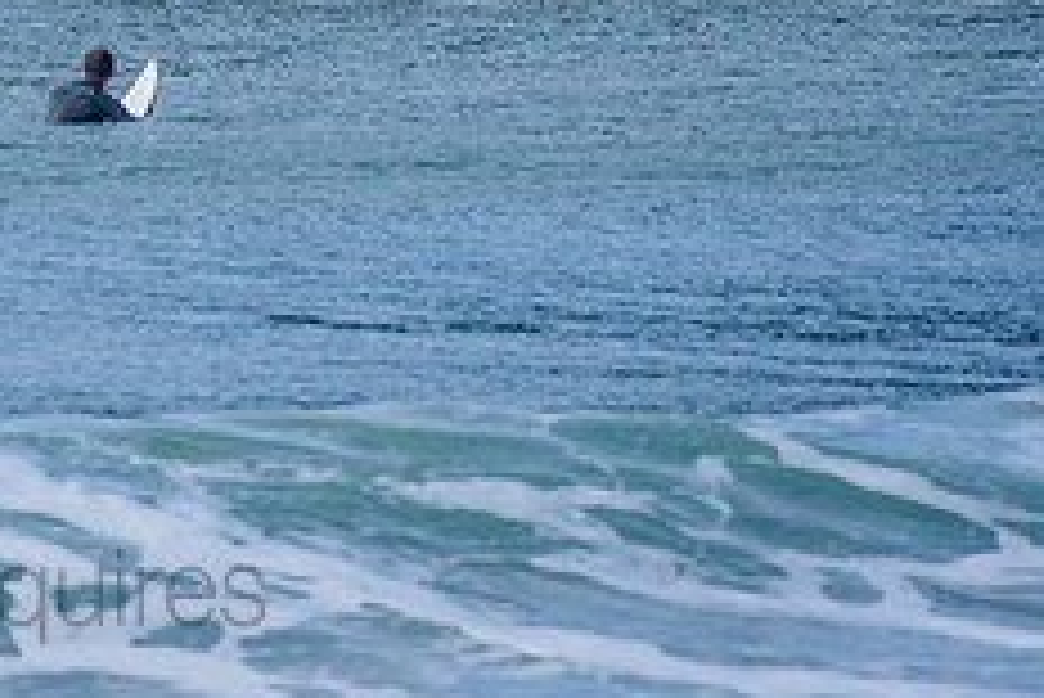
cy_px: -160
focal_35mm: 1878
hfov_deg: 1.1
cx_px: -81
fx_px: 54494
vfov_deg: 0.7
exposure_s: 1/2000
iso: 500
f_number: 5.6
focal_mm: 500
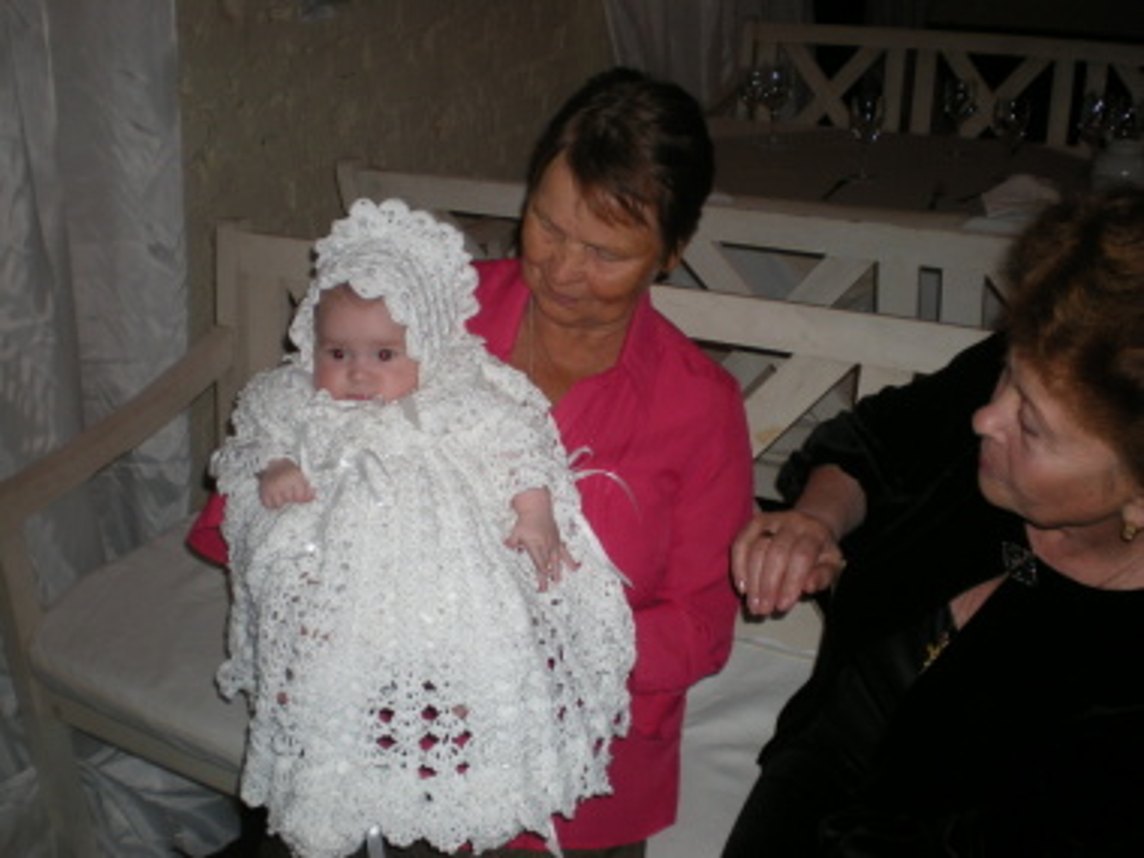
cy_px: 429
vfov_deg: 37.7
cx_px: 572
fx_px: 1256
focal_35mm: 38
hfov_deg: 49.0
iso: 64
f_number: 3.1
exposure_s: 1/60
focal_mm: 6.3
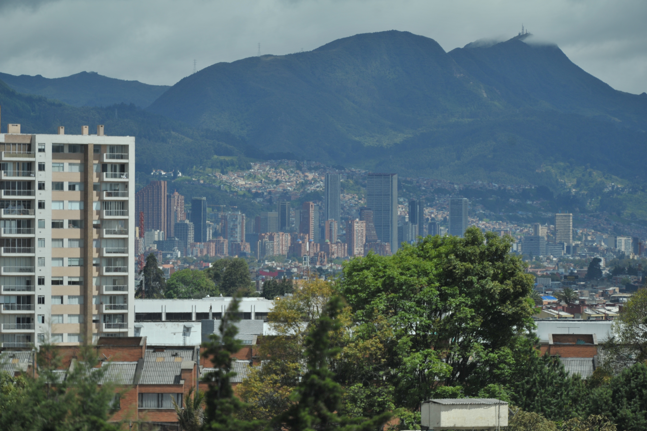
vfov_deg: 5.5
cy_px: 216
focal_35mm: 251
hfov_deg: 8.2
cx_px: 324
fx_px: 4510
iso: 250
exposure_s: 1/4000
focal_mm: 250
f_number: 4
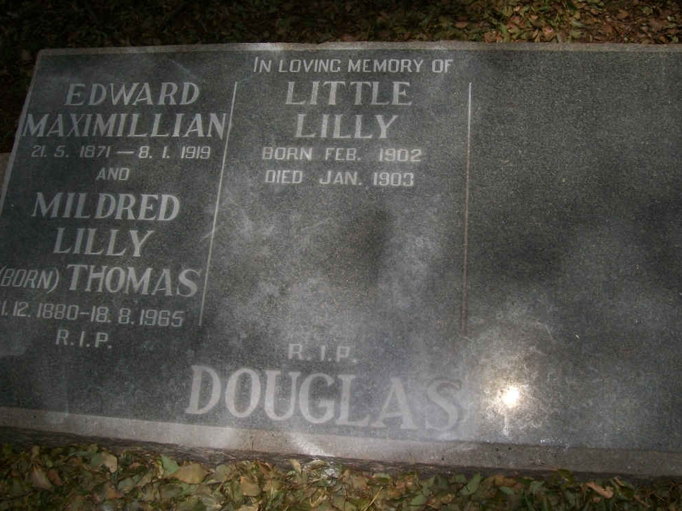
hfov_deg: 50.2
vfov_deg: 38.6
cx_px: 343
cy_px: 250
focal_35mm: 37
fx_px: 729
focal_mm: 6
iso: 80
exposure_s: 1/1401
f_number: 4.8
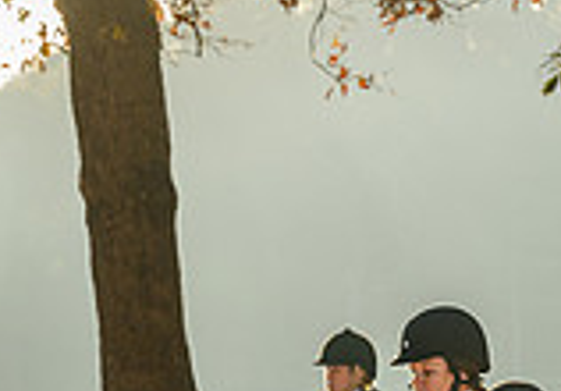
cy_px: 633
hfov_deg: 7.3
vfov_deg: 5.0
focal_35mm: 278
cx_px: 496
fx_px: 4392
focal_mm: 70
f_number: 4.5
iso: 500
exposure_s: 1/400
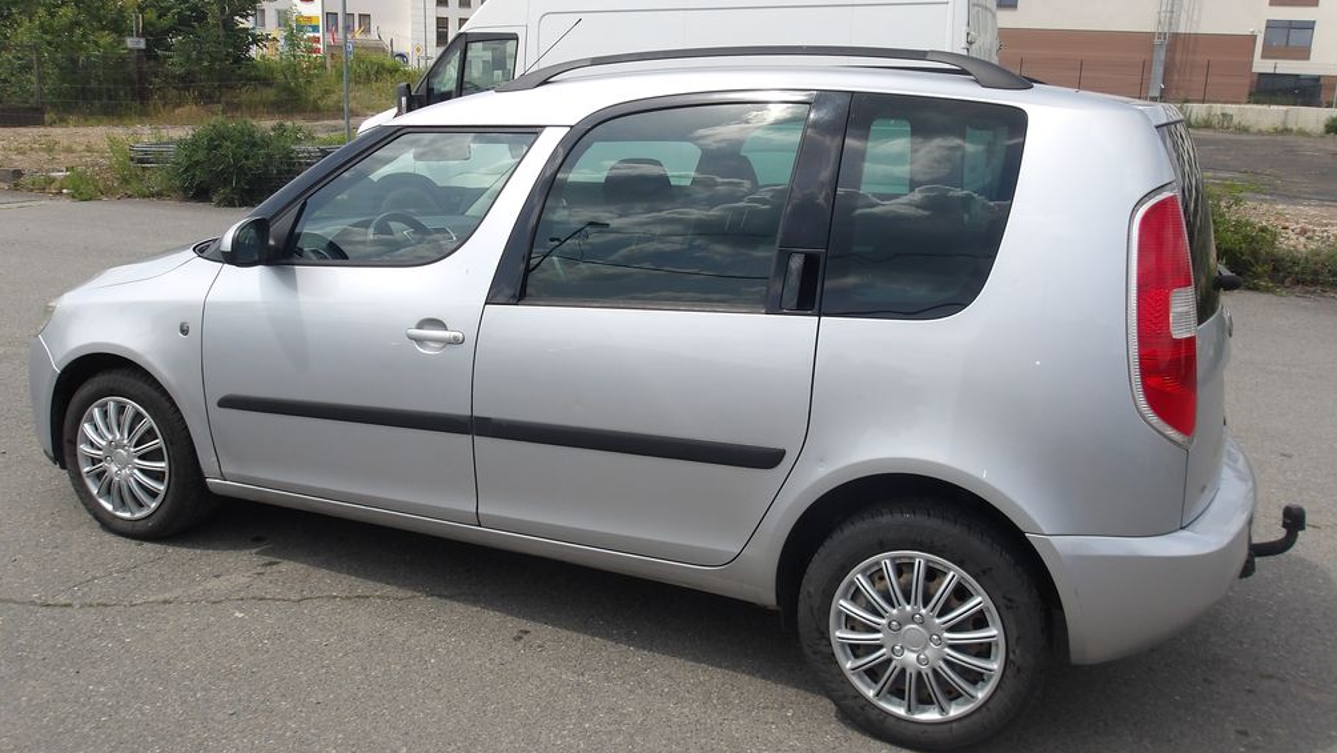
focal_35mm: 30
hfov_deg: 64.3
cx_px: 679
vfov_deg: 38.9
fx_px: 1064
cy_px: 317
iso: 100
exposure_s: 1/112
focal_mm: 4.9
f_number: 10.4
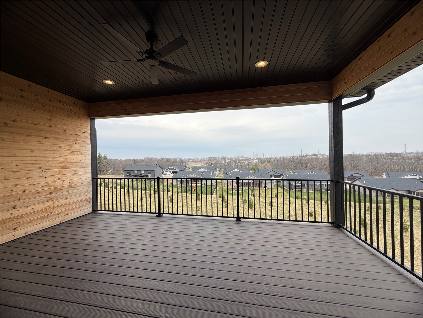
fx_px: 171
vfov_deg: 85.7
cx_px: 212
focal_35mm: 14
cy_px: 159
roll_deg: +1.6
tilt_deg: -0.3
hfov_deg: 102.1
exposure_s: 1/686
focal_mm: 2.22
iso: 40
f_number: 2.2
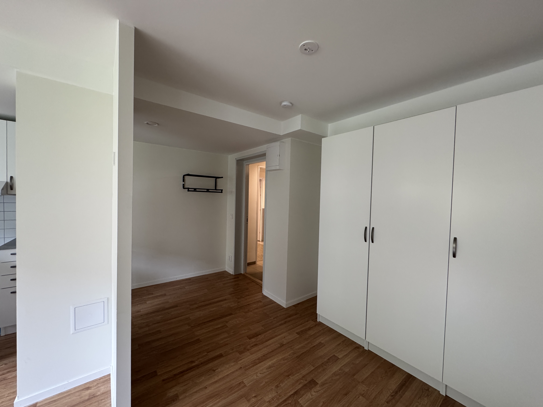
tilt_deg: -1.5
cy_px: 204
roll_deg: -1.5
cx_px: 272
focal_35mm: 14
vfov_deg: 85.7
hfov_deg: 102.1
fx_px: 220
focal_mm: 2.22
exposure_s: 1/91
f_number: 2.2
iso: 320
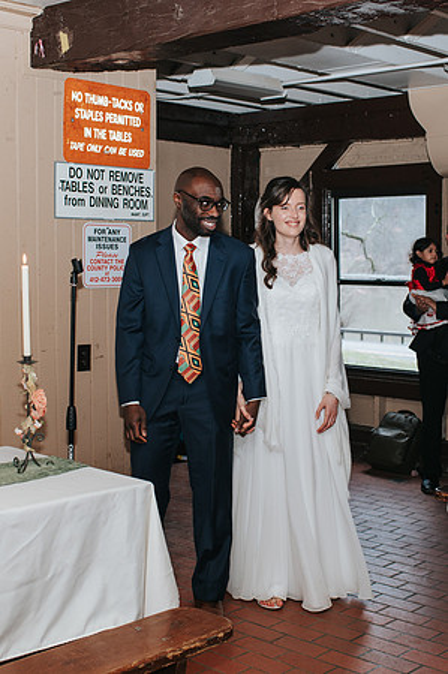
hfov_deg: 25.7
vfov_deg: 37.8
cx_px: 240
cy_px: 337
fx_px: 983
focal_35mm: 53
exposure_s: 1/200
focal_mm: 35
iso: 1000
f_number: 3.2
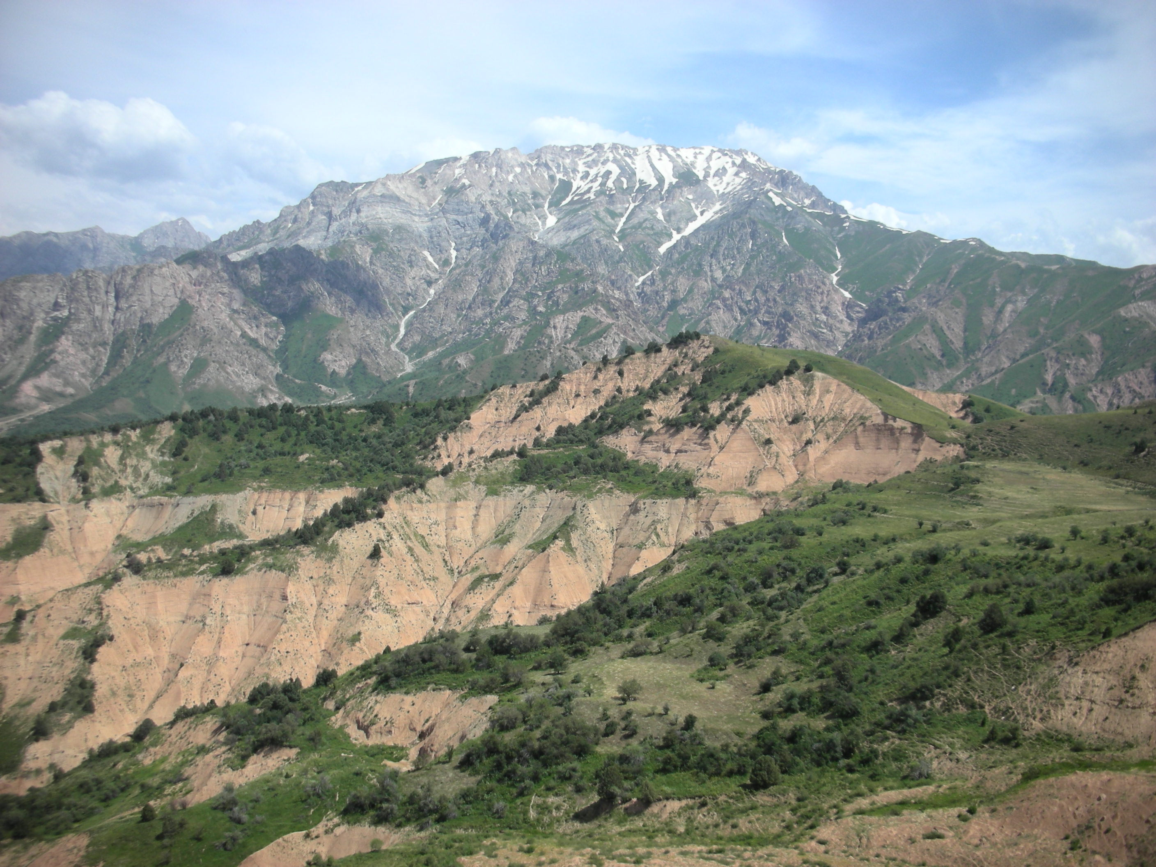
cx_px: 578
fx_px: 1169
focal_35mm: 35
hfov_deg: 52.6
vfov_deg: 40.7
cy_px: 434
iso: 50
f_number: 8.5
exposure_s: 1/96.3
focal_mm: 5.8
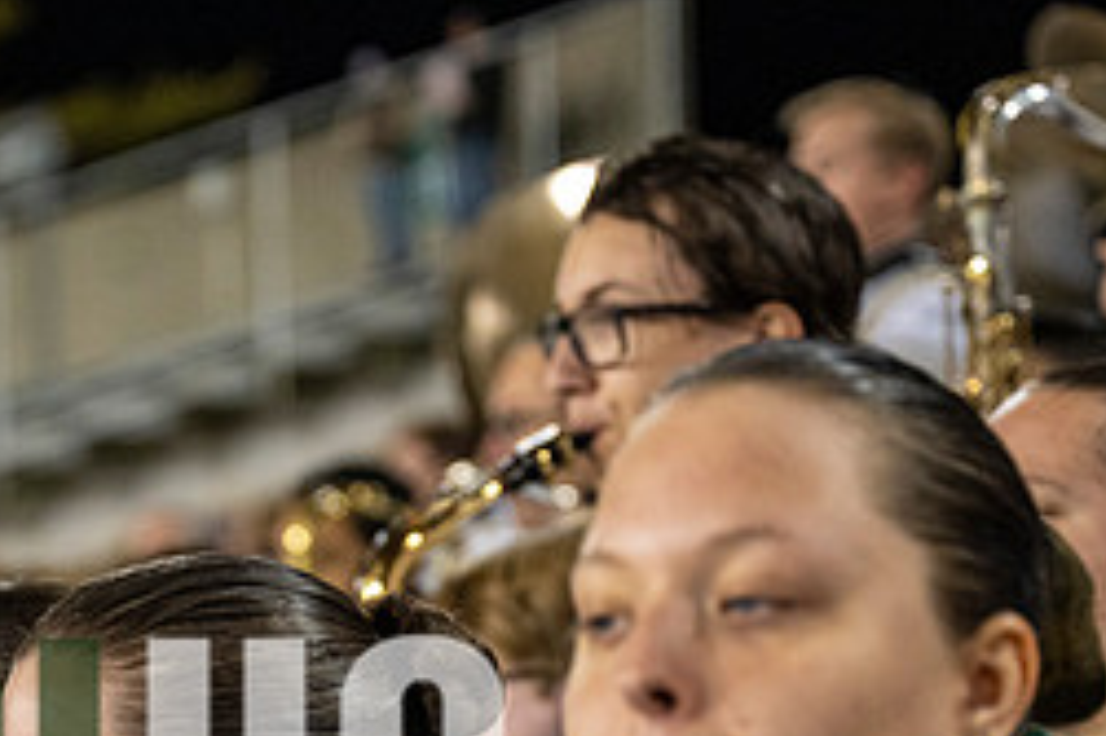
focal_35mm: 162
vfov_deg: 8.4
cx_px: 172
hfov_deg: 12.6
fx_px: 4974
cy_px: 844
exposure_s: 1/500
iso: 2000
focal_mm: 70
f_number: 3.2
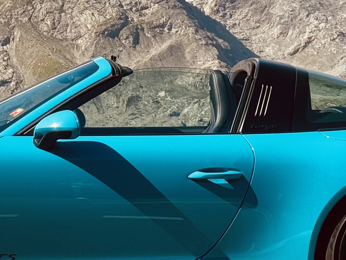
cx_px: 98
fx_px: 1569
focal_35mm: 157
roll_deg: +1.2
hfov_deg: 12.6
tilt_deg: +4.5
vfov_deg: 9.3
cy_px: -48
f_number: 1.78
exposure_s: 1/4975
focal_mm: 6.76
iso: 64
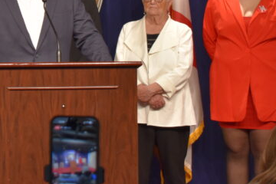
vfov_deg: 8.4
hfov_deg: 12.5
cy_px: -53
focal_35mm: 162
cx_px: -12
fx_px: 1242
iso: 560
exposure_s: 1/30
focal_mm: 38
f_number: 4.8
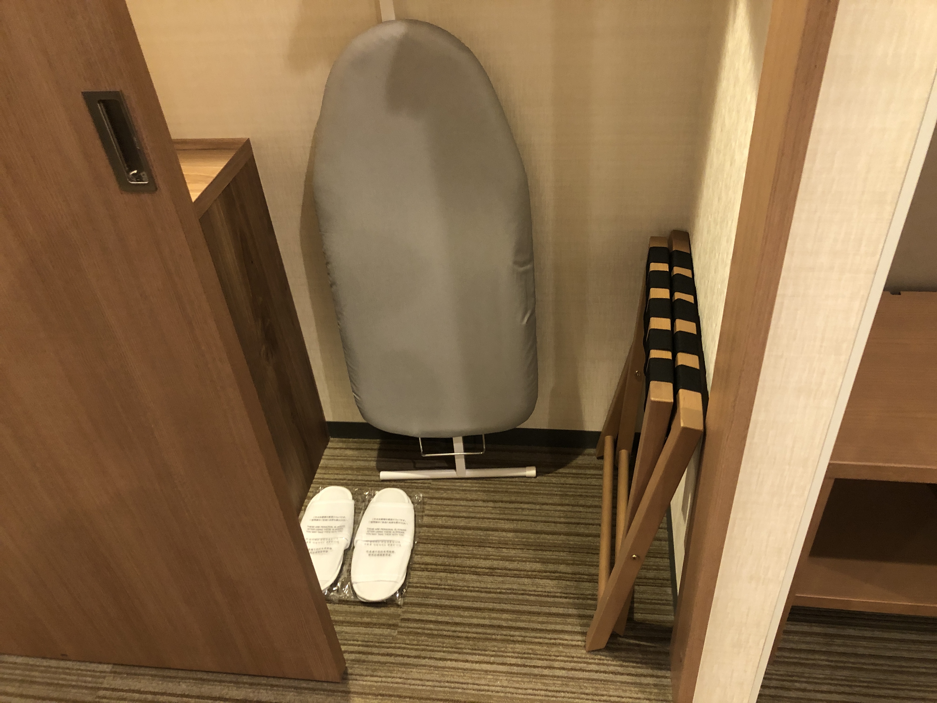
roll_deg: +5.0
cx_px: 468
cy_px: 352
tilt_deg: -38.6
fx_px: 758
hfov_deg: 63.4
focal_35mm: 28
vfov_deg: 49.7
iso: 100
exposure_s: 1/11
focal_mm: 3.99
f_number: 1.8
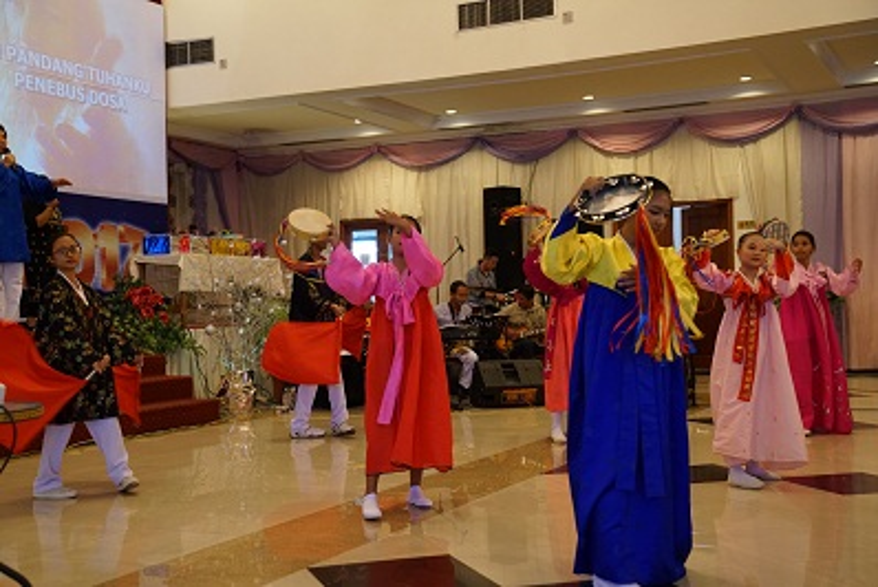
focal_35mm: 46
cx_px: 439
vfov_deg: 29.3
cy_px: 294
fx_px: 1123
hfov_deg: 42.7
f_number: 3.2
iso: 4000
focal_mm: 46
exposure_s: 1/160
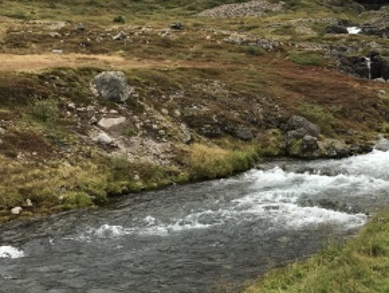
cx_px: 290
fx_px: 596
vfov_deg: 27.5
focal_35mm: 53
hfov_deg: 35.4
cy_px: 130
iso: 20
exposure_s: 1/573
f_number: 1.8
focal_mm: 3.99
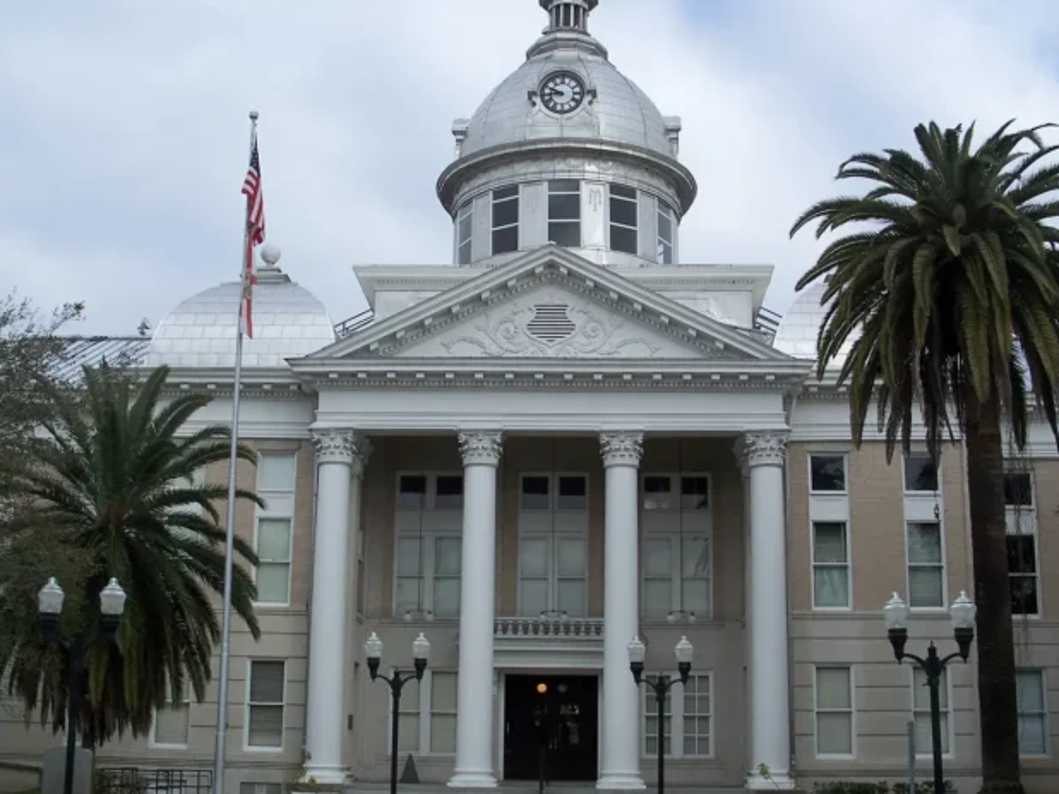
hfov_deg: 41.2
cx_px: 514
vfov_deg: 31.5
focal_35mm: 46
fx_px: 1407
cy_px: 427
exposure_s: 1/500
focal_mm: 7.8
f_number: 4
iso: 64
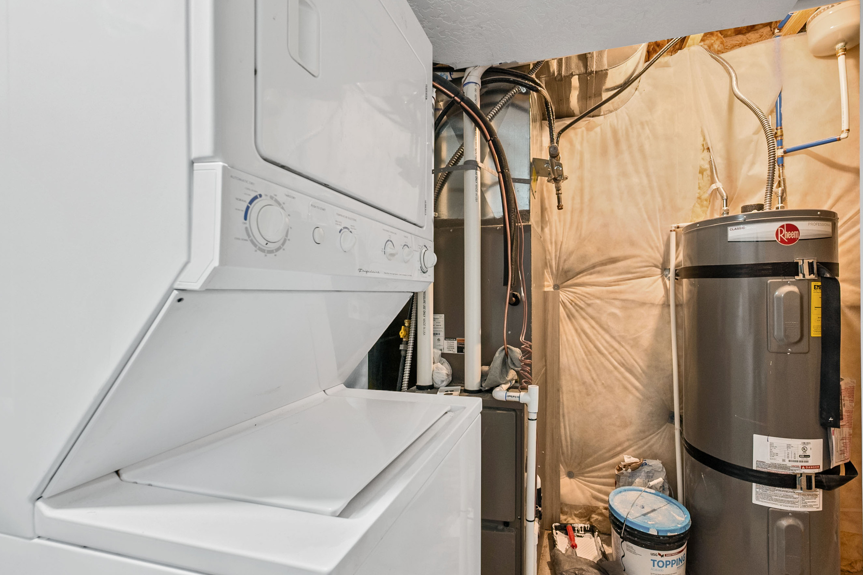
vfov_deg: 73.7
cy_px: 299
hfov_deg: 96.4
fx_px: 384
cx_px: 477
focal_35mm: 16
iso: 800
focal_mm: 14
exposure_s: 1/8
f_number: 8
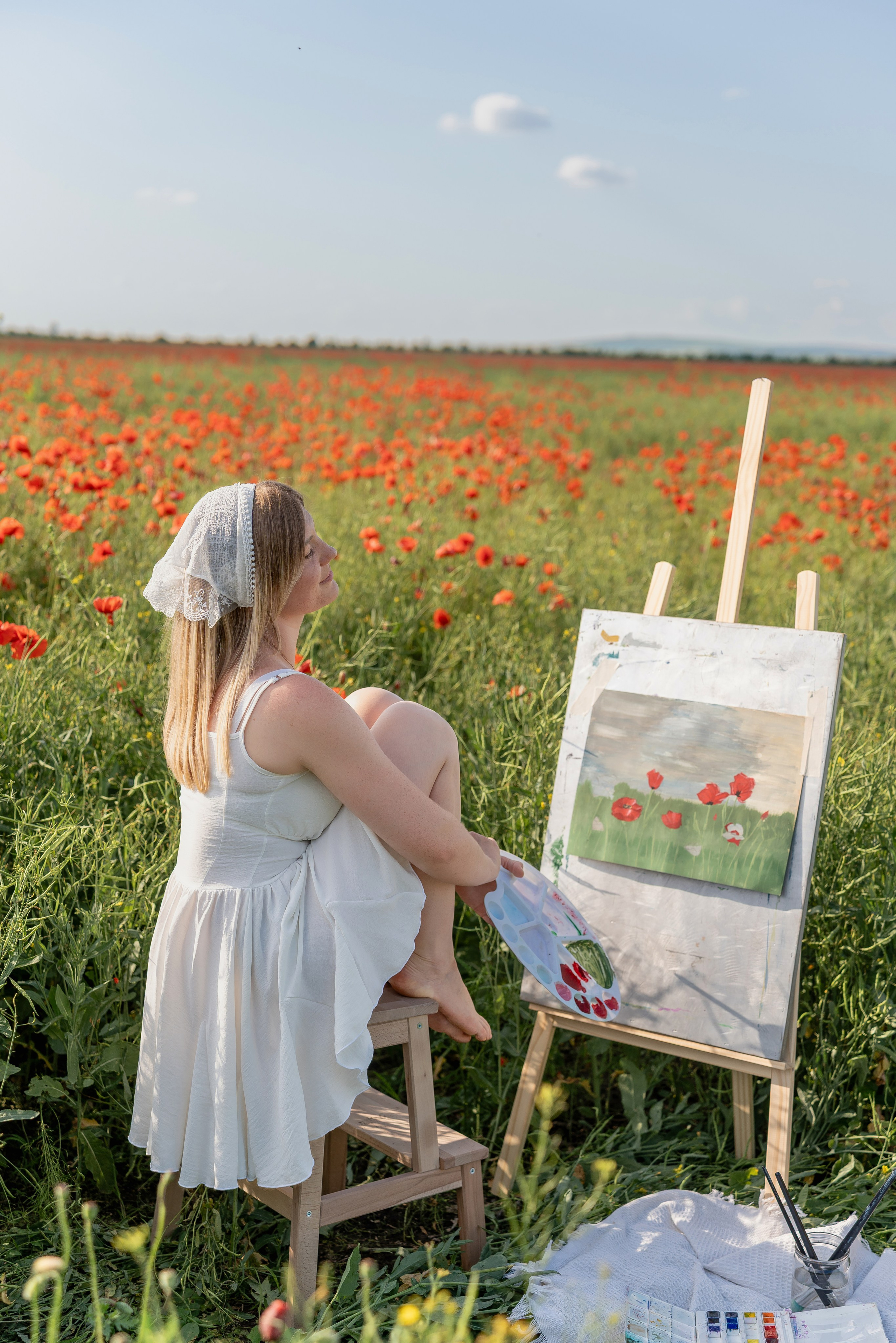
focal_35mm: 50
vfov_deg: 39.6
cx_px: 448
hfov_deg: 27.0
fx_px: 1867
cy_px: 672
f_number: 3.2
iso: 100
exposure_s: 1/800
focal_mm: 50
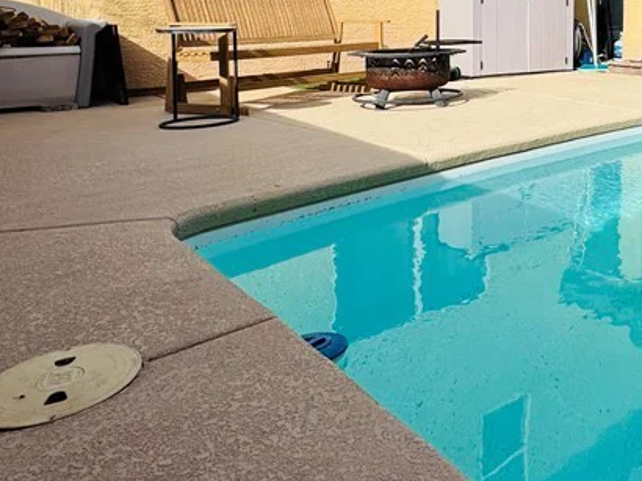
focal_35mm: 35
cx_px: 695
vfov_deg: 37.5
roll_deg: -1.5
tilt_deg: -2.1
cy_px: 31
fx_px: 649
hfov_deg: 42.3
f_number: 2.2
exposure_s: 1/2874
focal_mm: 2.22
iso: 50
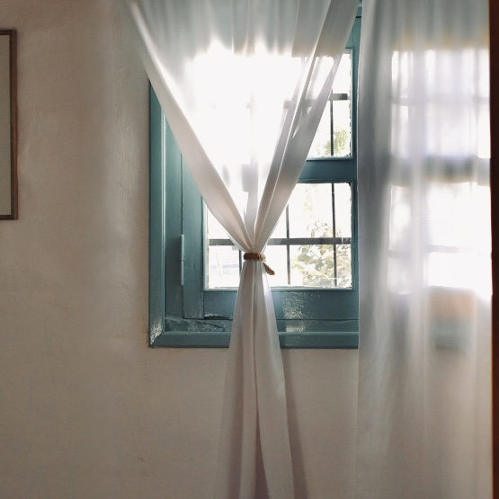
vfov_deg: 25.7
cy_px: 284
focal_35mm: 67
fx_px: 1093
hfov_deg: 25.4
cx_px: 385
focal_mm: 18
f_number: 4
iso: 400
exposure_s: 1/60
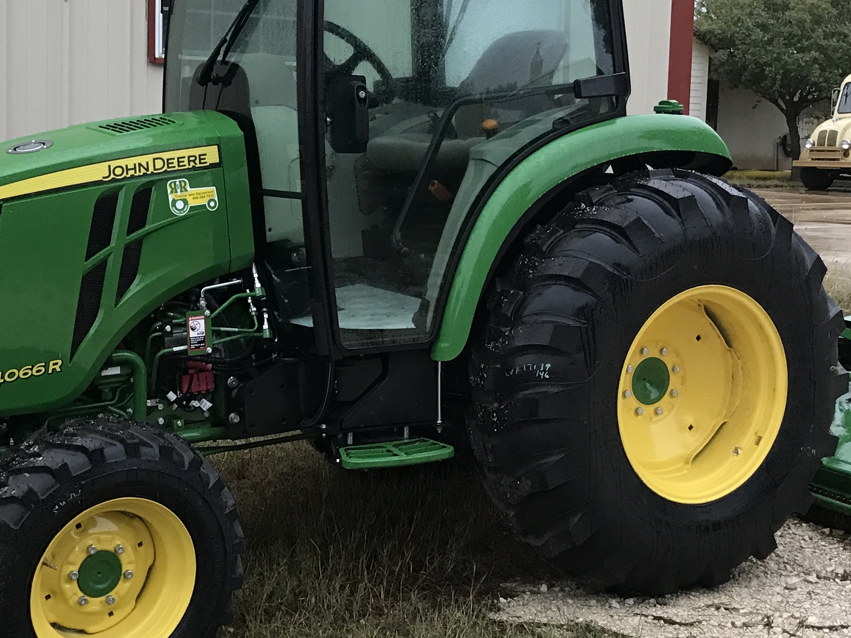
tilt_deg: -6.1
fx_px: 1500
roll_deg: -1.3
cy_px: 289
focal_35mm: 61
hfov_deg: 31.7
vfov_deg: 24.0
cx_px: 405
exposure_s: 1/20
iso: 40
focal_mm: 3.99
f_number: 1.8
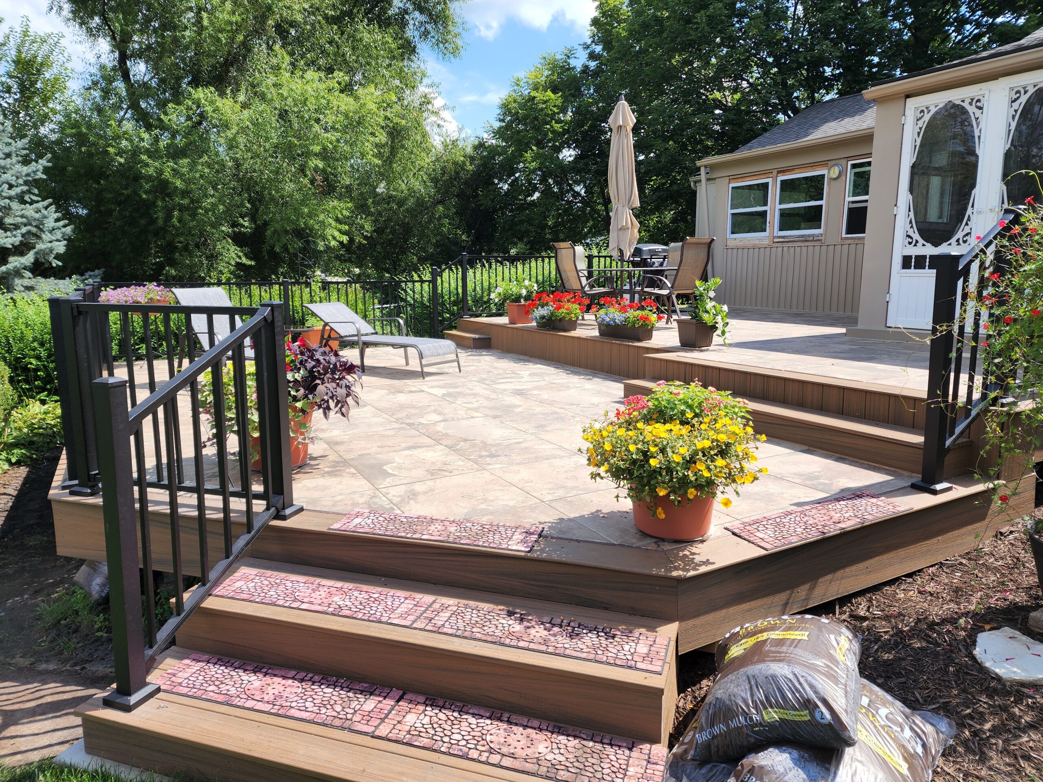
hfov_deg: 73.9
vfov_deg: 58.9
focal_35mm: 23
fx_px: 693
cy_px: 391
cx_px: 522
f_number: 1.8
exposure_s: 1/606
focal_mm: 6.4
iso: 12
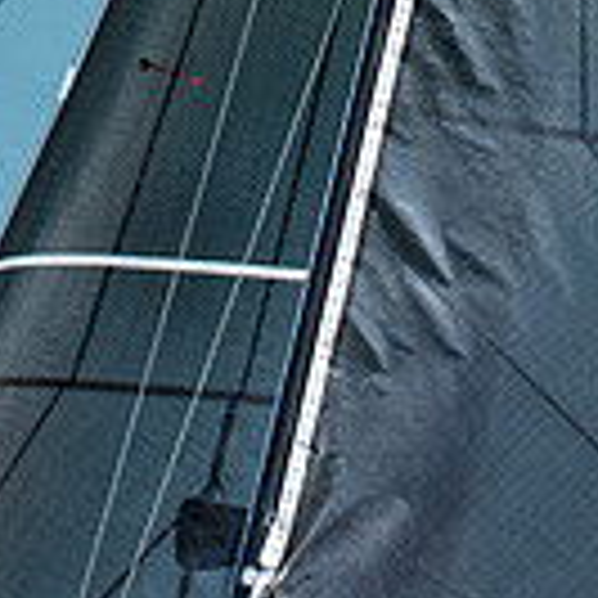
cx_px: 319
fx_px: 41591
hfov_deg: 0.8
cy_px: 1013
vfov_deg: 0.8
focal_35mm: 2128
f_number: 5
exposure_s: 1/4000
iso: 500
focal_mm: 300
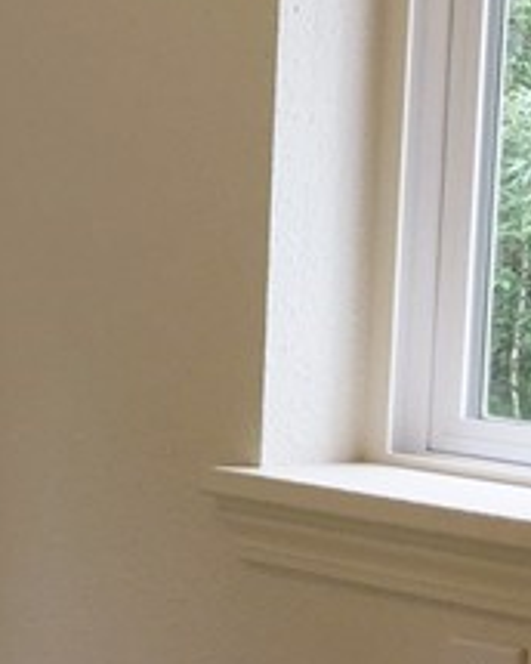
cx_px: -648
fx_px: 2652
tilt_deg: -6.5
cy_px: 429
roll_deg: -1.2
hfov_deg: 10.2
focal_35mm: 135
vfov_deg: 14.2
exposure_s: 1/40
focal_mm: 4.15
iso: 25
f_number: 2.2
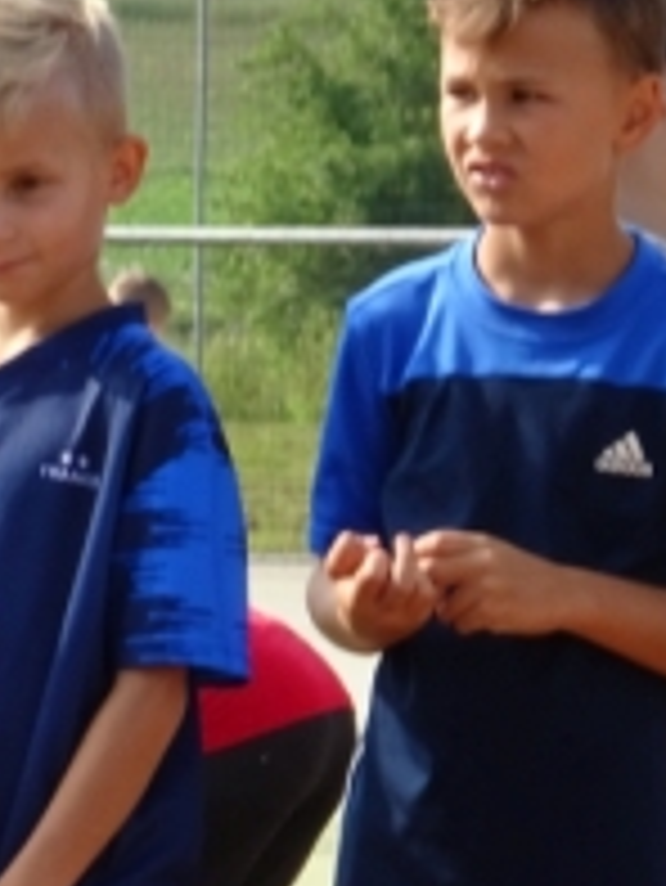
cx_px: -135
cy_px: 1025
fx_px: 14760
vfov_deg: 3.4
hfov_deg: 2.6
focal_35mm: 576
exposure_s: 1/200
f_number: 5.6
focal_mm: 32.24
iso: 125
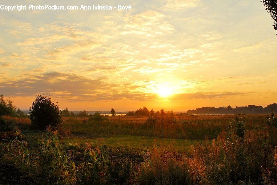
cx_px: 138
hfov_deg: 43.6
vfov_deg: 29.9
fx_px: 347
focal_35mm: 45
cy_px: 92
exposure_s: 1/100
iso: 200
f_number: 13
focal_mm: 30
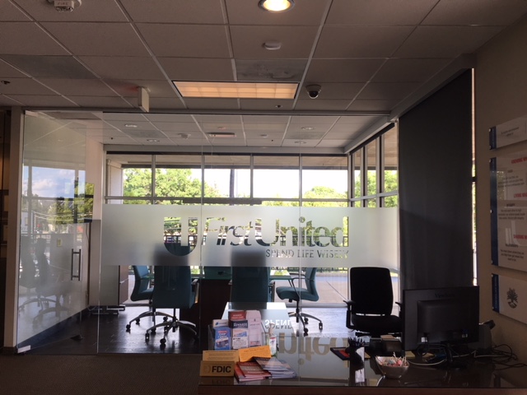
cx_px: 264
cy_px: 198
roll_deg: -0.7
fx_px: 442
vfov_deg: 48.2
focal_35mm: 29
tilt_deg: +2.9
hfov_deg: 61.7
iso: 25
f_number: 2.2
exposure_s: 1/120
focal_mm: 4.15
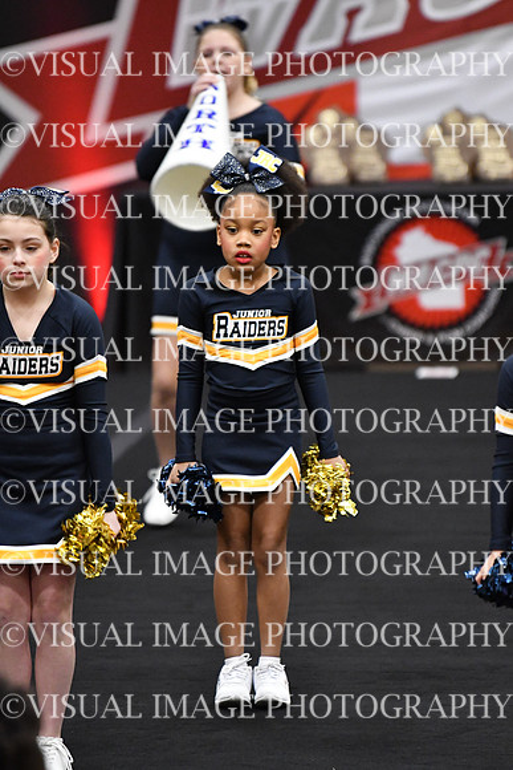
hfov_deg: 4.6
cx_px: 256
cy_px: 385
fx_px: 6408
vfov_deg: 6.9
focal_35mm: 300
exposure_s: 1/800
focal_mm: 200
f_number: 2.8
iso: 5000
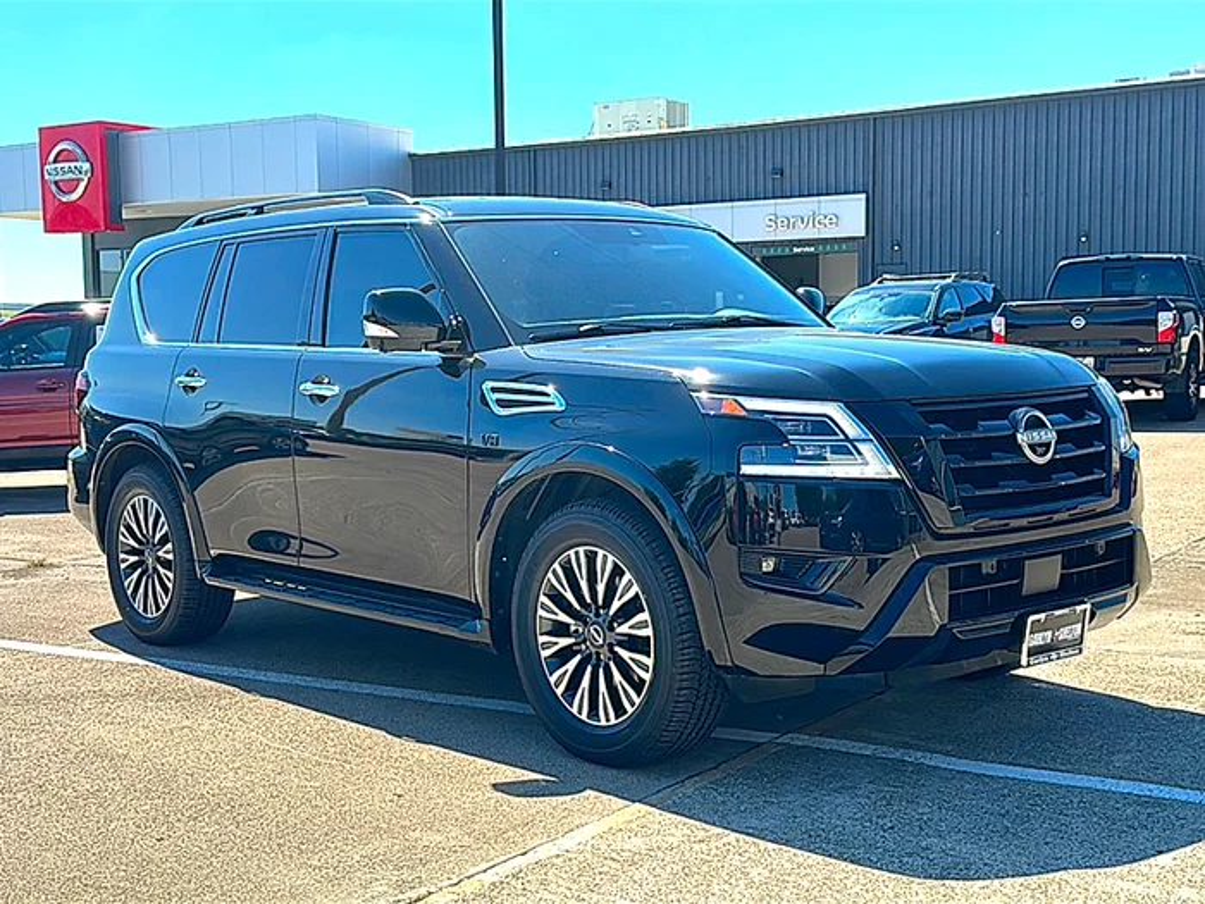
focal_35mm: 38
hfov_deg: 49.0
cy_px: 452
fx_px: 1323
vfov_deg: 37.7
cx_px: 602
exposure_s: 1/2309
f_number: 1.78
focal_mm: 6.86
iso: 80
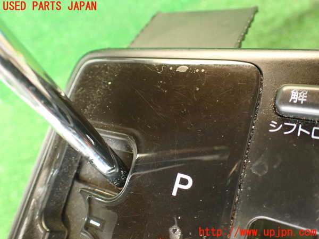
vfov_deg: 46.8
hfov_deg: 60.0
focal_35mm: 30
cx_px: 160
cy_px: 120
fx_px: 276
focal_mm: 5.4
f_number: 2.3
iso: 400
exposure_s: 1/30
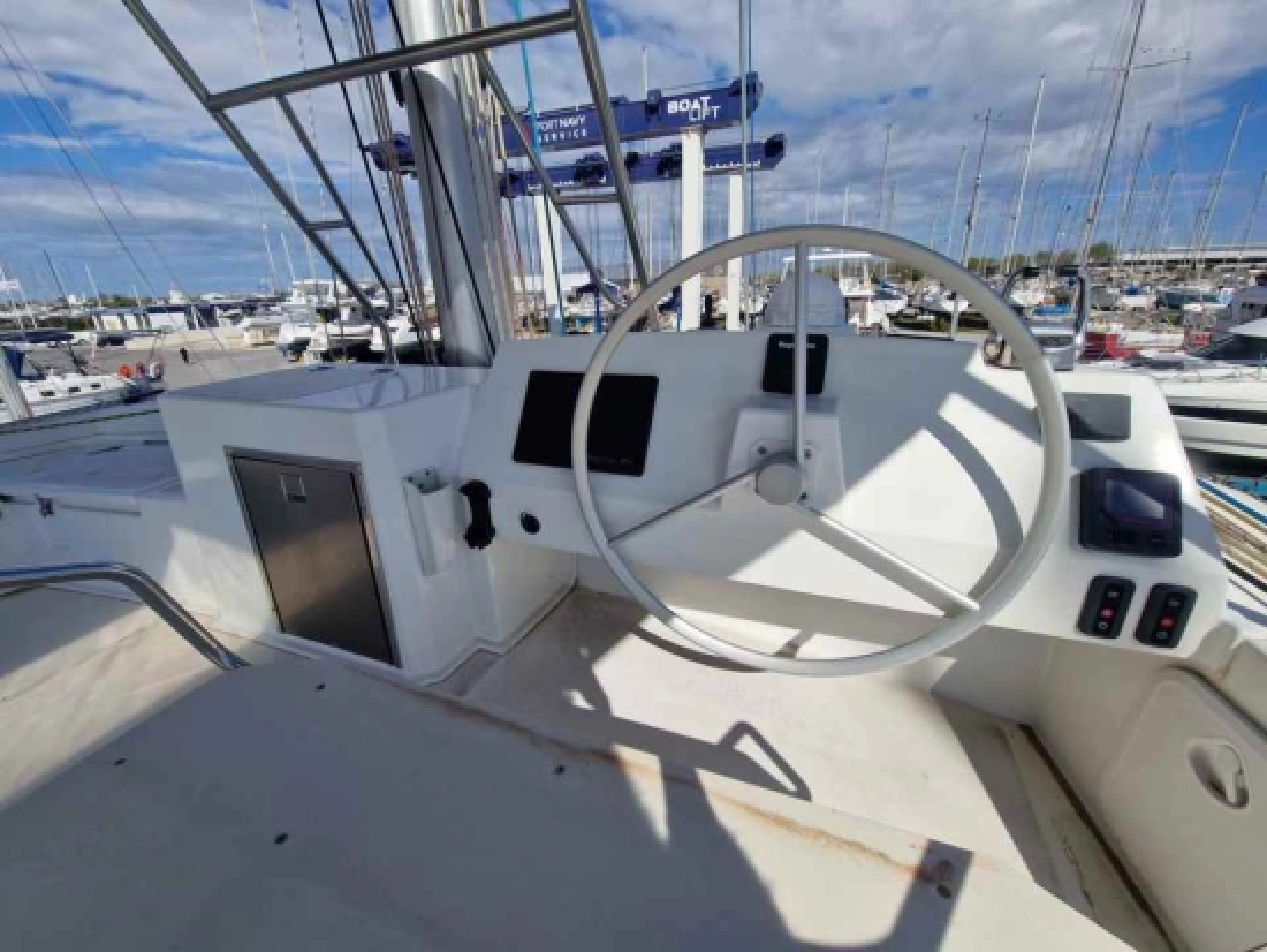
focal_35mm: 13
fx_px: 476
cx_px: 634
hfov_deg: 106.2
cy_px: 476
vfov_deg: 90.0
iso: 50
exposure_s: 1/4080
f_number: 2.2
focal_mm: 2.2
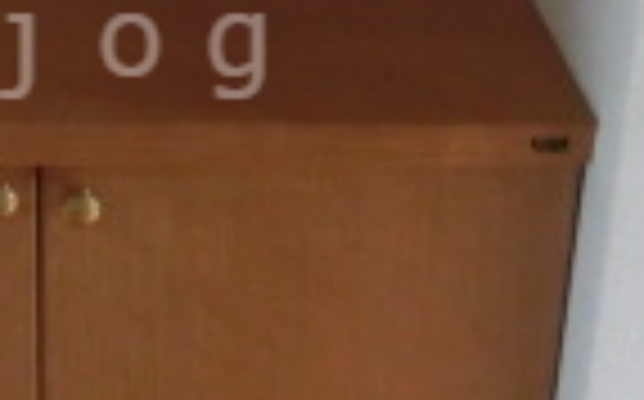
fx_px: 1998
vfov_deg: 11.4
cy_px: 45
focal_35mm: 114
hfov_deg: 17.8
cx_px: -18
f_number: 3
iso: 500
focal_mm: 4.24
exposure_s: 1/125
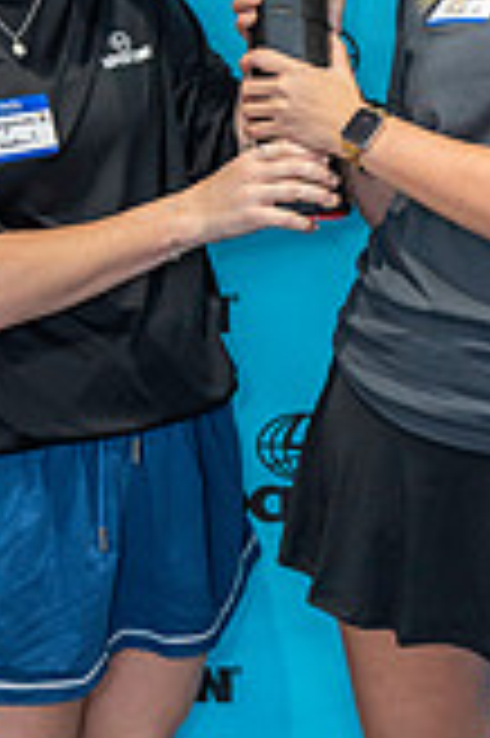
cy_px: 166
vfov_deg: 22.9
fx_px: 1800
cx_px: 283
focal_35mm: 88
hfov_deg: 15.5
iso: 2000
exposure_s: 1/160
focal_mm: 32
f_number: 4
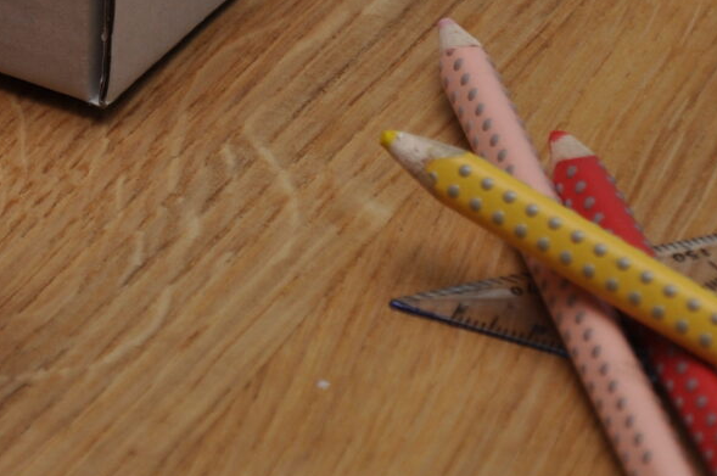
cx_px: -320
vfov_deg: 3.7
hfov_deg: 5.6
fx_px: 7260
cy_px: -318
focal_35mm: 365
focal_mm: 70
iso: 200
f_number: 5.3
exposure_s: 1/60
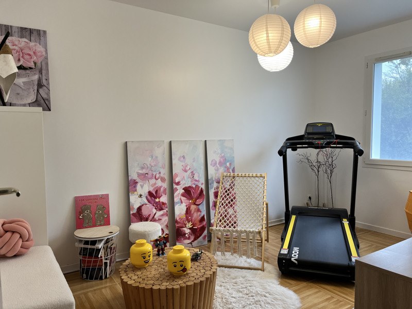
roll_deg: +0.2
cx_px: 206
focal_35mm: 26
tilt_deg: -4.3
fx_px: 309
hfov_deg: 67.3
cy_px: 154
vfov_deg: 53.1
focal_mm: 5.1
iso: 80
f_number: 1.6
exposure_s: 1/100
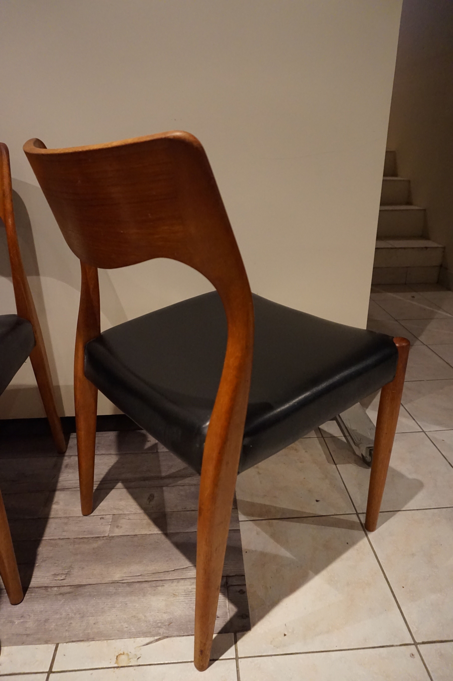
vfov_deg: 73.8
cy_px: 340
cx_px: 226
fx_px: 453
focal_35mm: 24
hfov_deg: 53.1
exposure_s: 1/50
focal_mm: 16
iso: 3200
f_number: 4
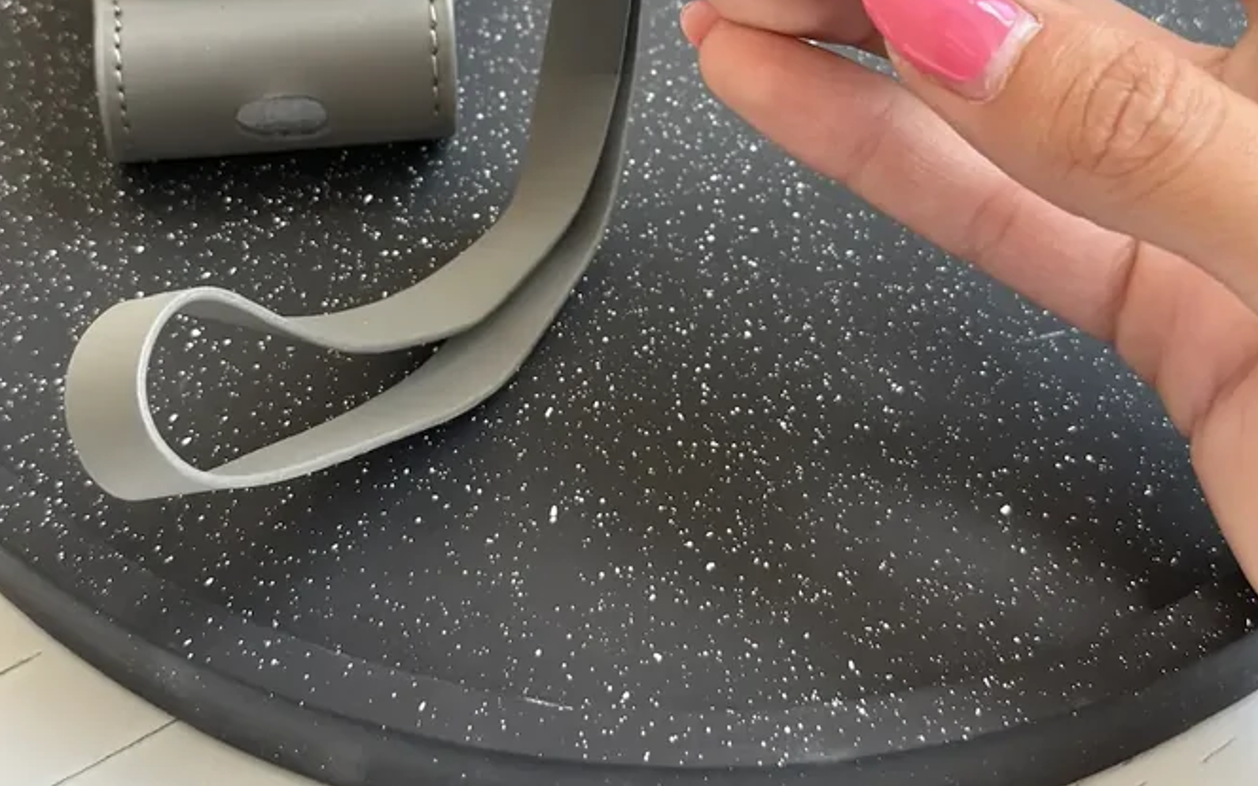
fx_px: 2366
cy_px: 70
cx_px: 630
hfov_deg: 29.8
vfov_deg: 18.5
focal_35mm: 69
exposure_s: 1/300
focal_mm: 6.86
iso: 80
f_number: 1.78
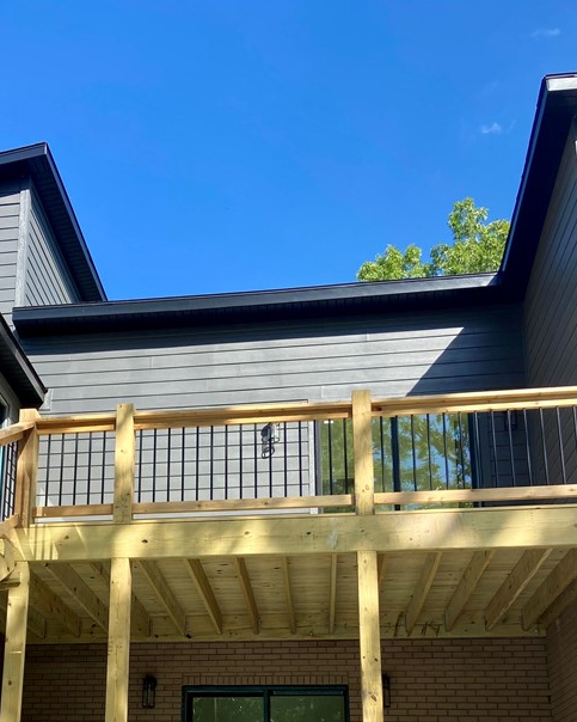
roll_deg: -1.6
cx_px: 166
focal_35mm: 43
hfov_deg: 34.4
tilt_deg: +16.4
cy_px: 606
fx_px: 918
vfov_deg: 40.6
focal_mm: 4.25
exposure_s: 1/1362
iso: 32
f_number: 1.8
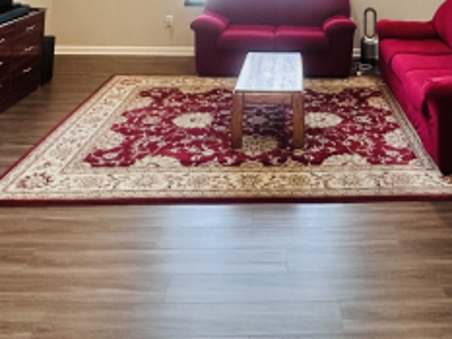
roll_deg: -1.5
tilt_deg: +4.3
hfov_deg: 45.8
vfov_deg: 27.8
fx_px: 523
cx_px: 313
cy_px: -134
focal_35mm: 40
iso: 250
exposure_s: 1/120
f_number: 2.2
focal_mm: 2.22
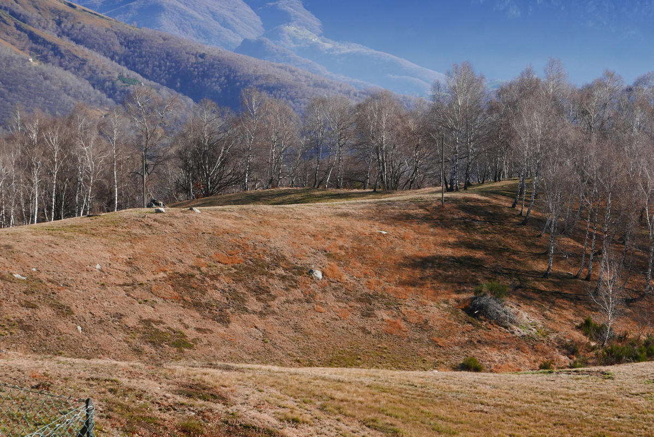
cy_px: 218
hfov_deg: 26.6
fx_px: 1382
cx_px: 327
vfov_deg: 18.0
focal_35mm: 76
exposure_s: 1/500
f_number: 5.6
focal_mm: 34
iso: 200
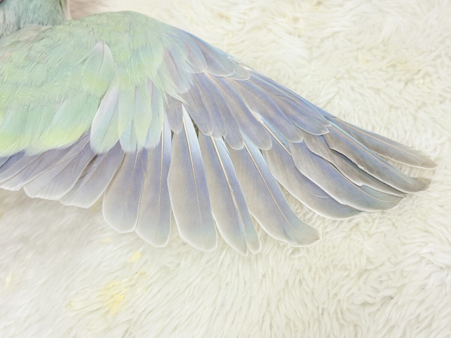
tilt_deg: -57.6
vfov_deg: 28.0
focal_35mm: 52
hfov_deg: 36.8
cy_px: 169
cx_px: 226
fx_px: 677
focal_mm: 5.96
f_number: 1.6
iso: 40
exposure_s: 1/50
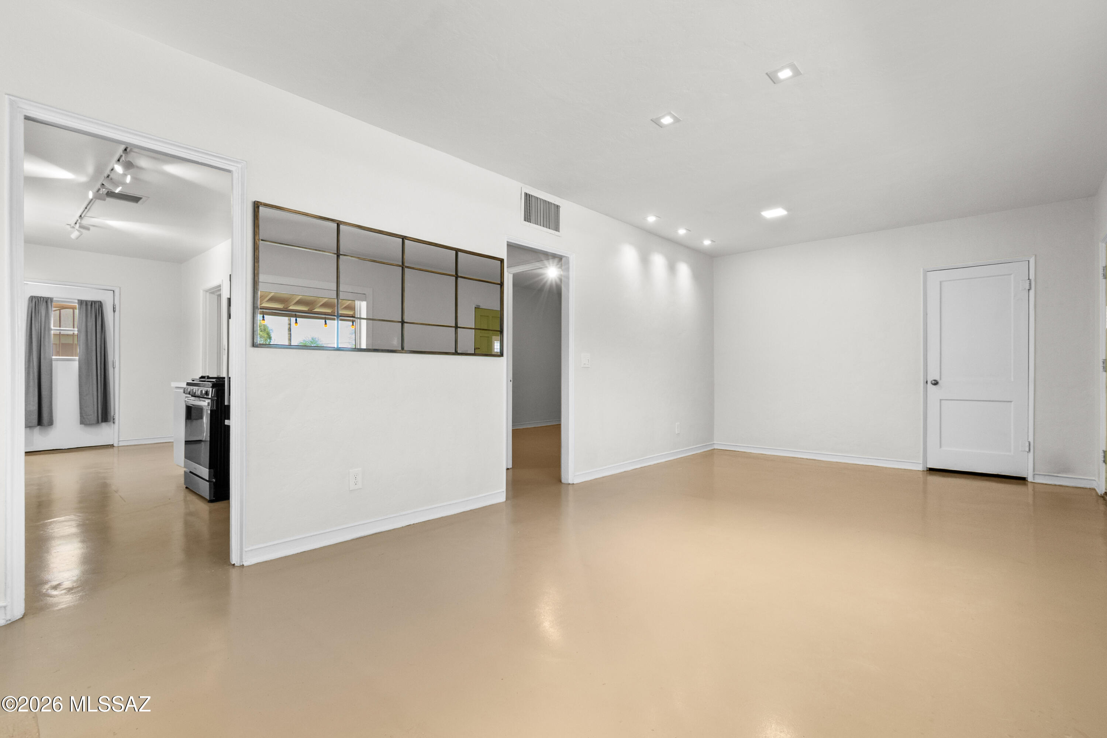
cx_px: 554
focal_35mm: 15
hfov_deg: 100.4
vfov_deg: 77.3
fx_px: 461
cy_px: 369
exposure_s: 1/8
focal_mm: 10
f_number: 10
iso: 800
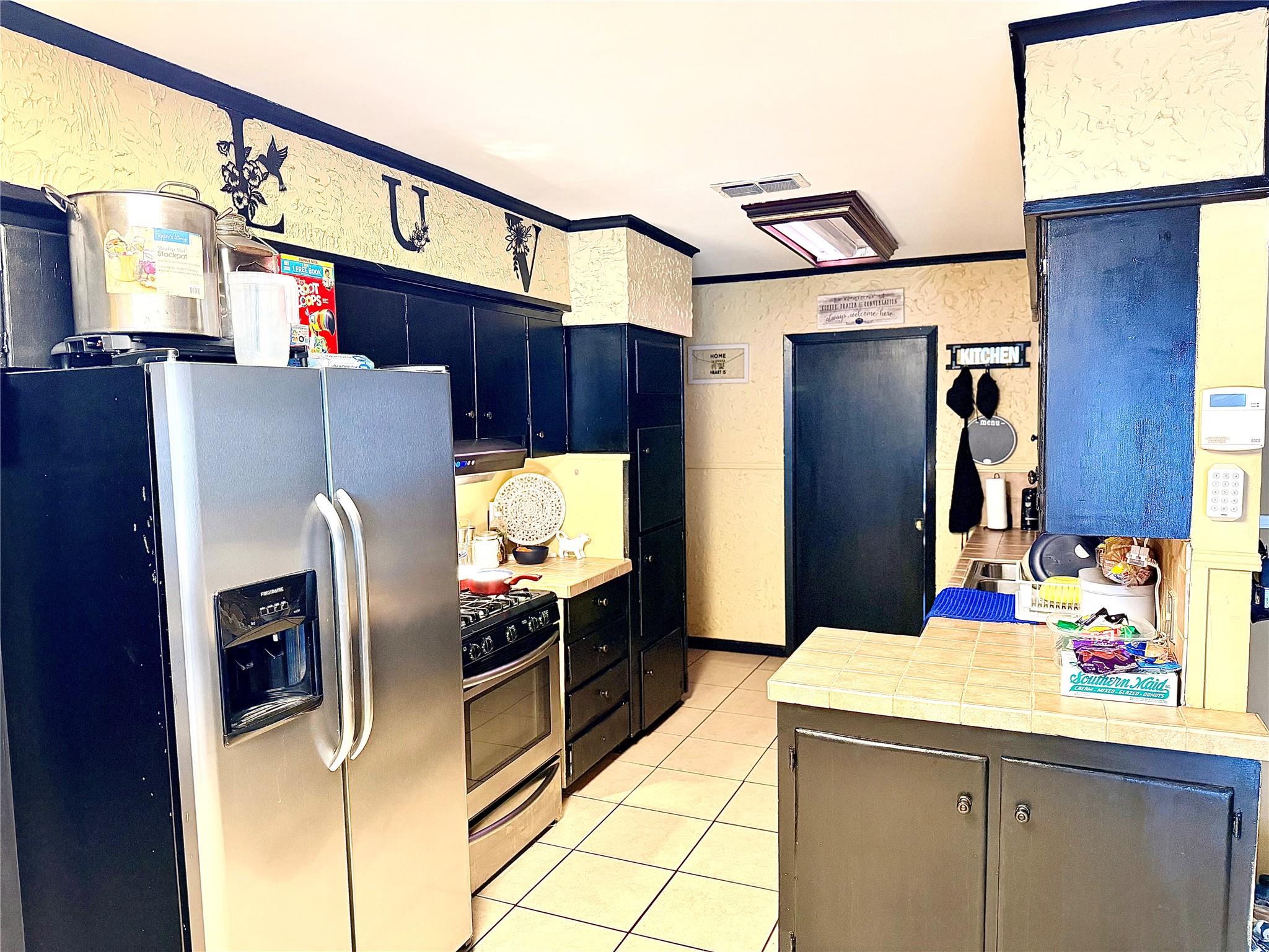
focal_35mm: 24
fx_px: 880
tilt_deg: -4.7
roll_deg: +1.1
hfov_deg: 71.6
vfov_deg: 56.8
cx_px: 634
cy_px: 476
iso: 500
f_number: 1.78
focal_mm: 6.76
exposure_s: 1/41
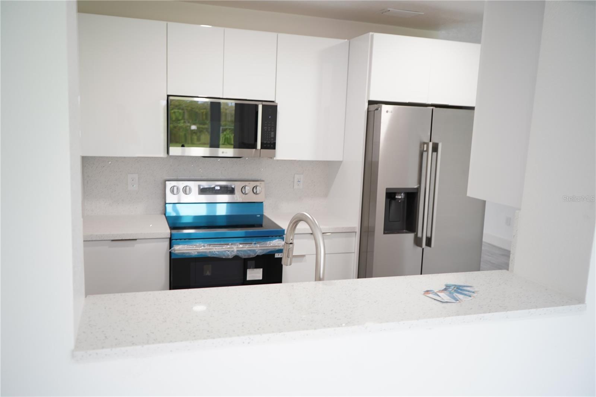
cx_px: 298
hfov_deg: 63.7
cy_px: 198
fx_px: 480
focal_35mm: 29
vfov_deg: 44.9
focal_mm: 29
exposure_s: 1/30
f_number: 3.5
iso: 400
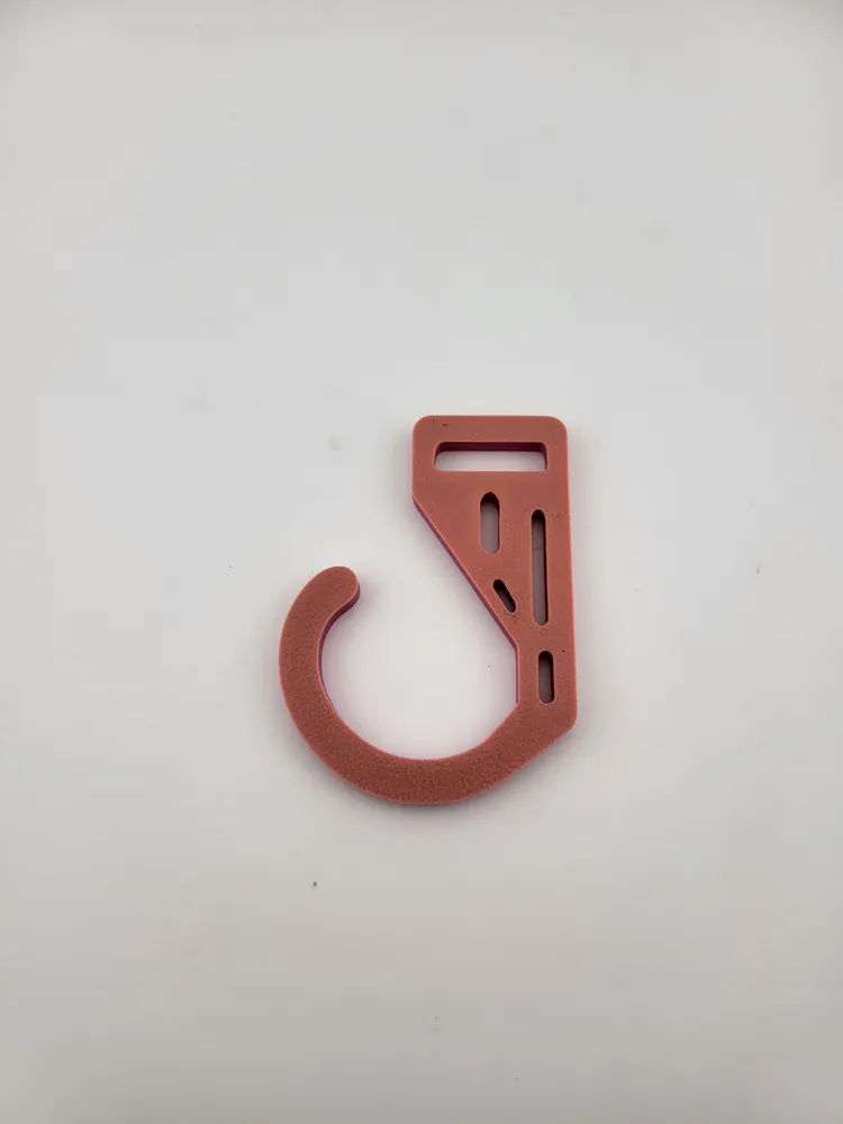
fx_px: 779
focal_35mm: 24
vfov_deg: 71.6
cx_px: 422
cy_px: 562
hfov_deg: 56.8
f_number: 1.8
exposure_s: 1/1501
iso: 40
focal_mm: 5
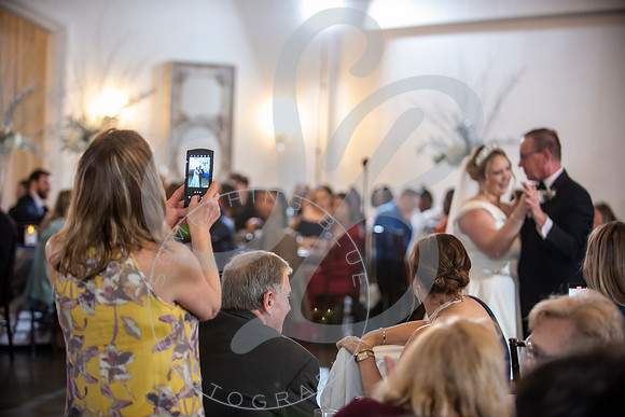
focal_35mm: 86
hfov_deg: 23.6
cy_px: 208
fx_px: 1493
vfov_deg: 15.9
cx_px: 312
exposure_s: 1/200
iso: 2000
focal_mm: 86
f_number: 2.8
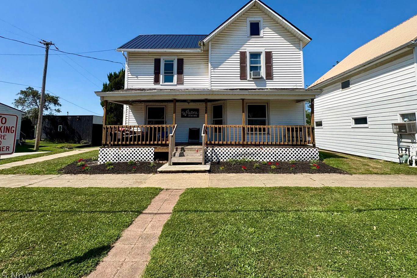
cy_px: 112
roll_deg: +0.5
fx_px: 185
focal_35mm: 16
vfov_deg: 73.0
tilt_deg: +9.8
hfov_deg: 96.7
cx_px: 214
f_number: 2.2
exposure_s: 1/1880
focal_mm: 2.22
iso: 50
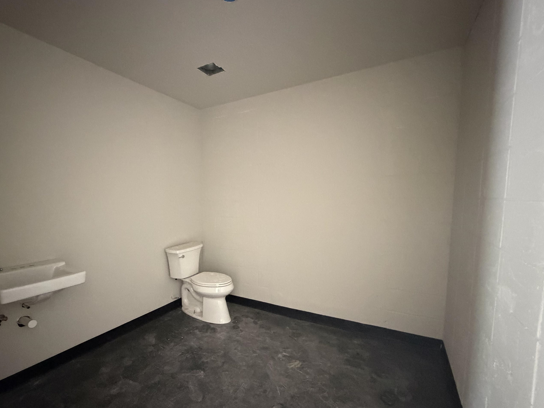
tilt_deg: -5.7
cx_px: 233
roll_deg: +0.5
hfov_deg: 90.4
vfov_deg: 74.5
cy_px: 225
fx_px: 267
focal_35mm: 17
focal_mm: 2.22
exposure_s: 1/48
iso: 1250
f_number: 2.2
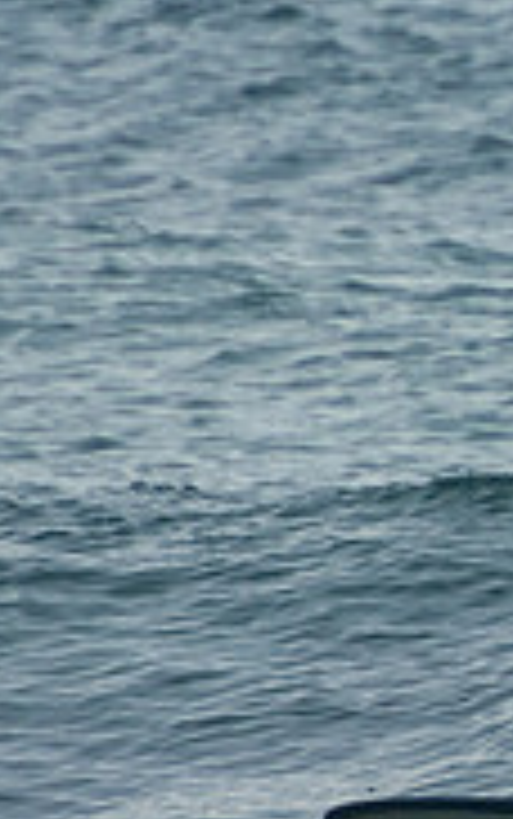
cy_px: 434
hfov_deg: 0.7
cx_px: 1143
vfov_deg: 1.1
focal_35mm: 1950
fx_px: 43552
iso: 400
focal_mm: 400
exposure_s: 1/1000
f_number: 5.6
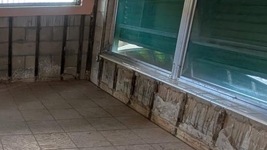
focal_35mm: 39
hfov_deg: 43.2
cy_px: 103
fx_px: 276
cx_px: -8
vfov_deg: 30.2
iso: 145
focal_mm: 2.02
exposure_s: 1/85.6
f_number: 1.7
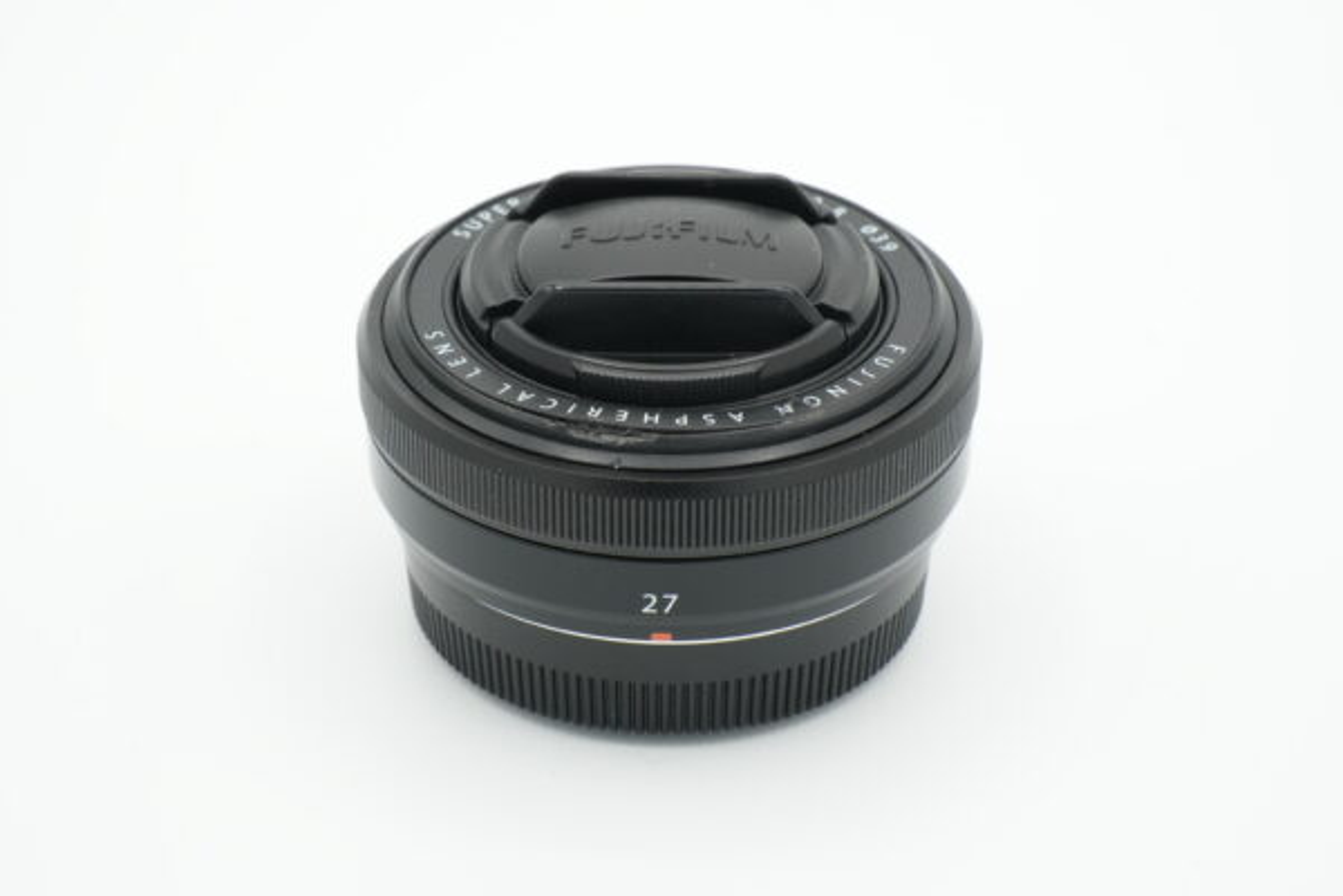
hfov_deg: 19.5
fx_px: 3917
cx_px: 672
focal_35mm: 105
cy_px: 448
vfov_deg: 13.0
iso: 800
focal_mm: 70
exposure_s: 1/125
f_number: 14
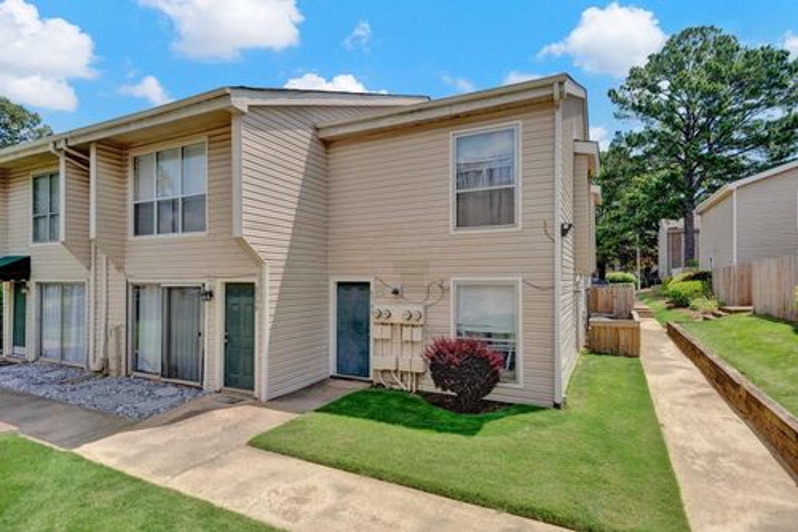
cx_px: 399
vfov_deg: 70.4
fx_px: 377
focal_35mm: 17
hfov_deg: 93.3
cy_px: 266
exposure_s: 1/850
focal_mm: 11.6
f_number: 7.1
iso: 400
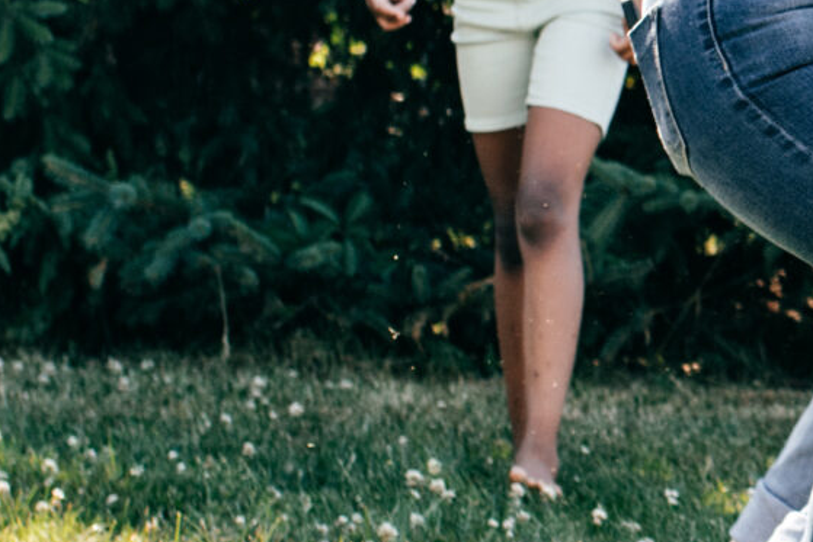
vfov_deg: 5.8
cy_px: -9
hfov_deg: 8.3
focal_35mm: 238
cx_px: 1447
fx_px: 5376
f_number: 3.5
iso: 100
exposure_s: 1/400
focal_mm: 35
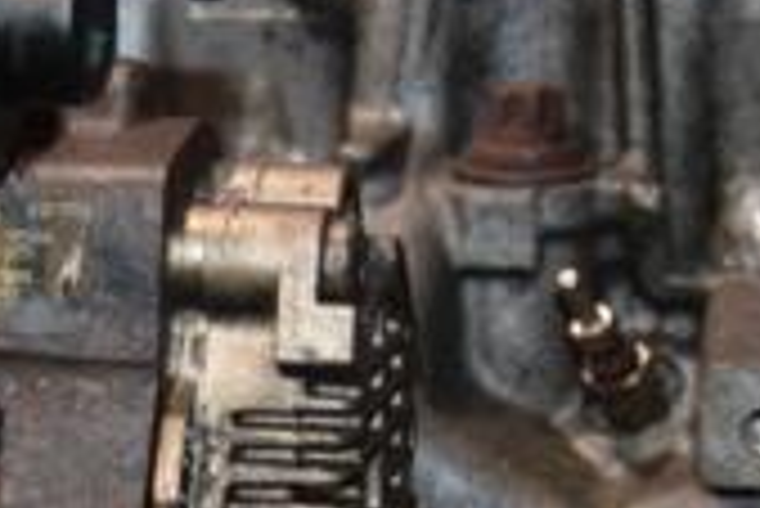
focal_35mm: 181
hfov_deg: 11.2
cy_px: 548
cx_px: -121
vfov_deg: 7.6
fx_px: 3824
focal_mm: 34
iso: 800
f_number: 5
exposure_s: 1/60
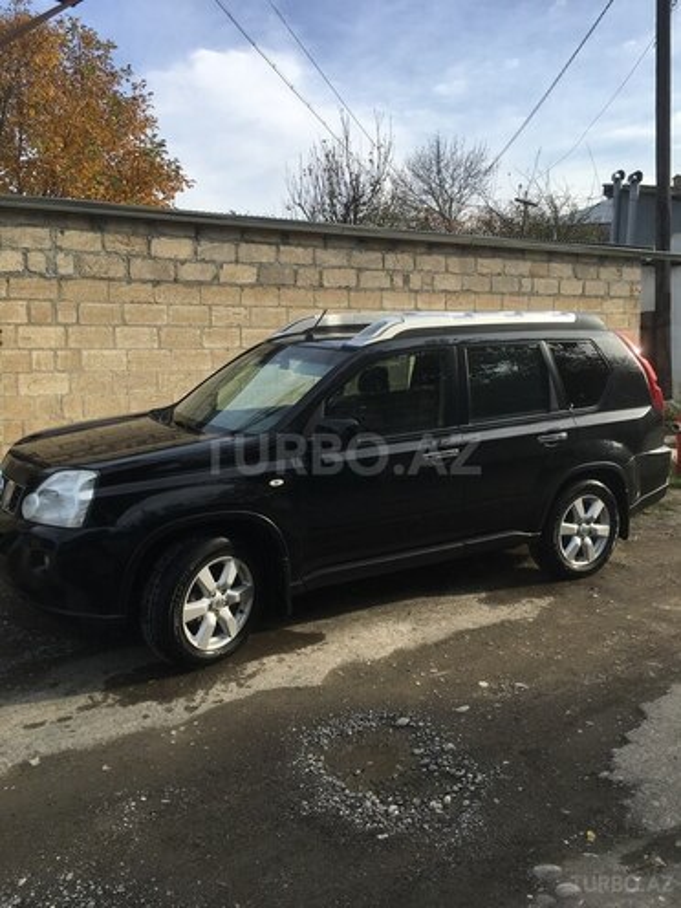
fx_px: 761
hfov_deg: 48.2
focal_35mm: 29
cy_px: 454
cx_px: 340
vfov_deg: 61.7
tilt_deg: -7.7
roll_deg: +0.8
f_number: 2.2
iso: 25
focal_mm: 4.15
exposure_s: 1/836
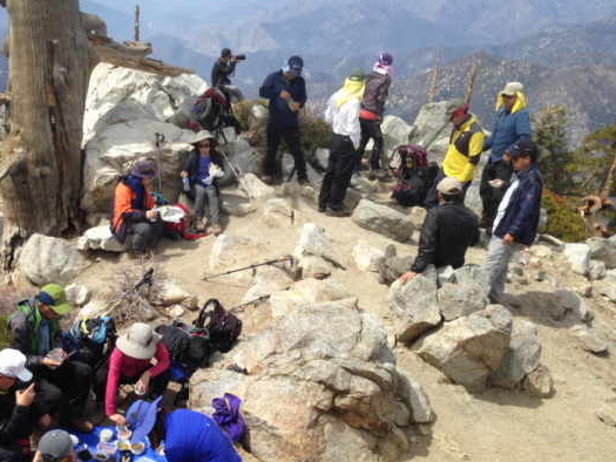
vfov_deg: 32.7
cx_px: 217
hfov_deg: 42.5
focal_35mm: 44
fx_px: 783
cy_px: 290
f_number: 2.4
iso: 50
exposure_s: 1/1290
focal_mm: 4.12
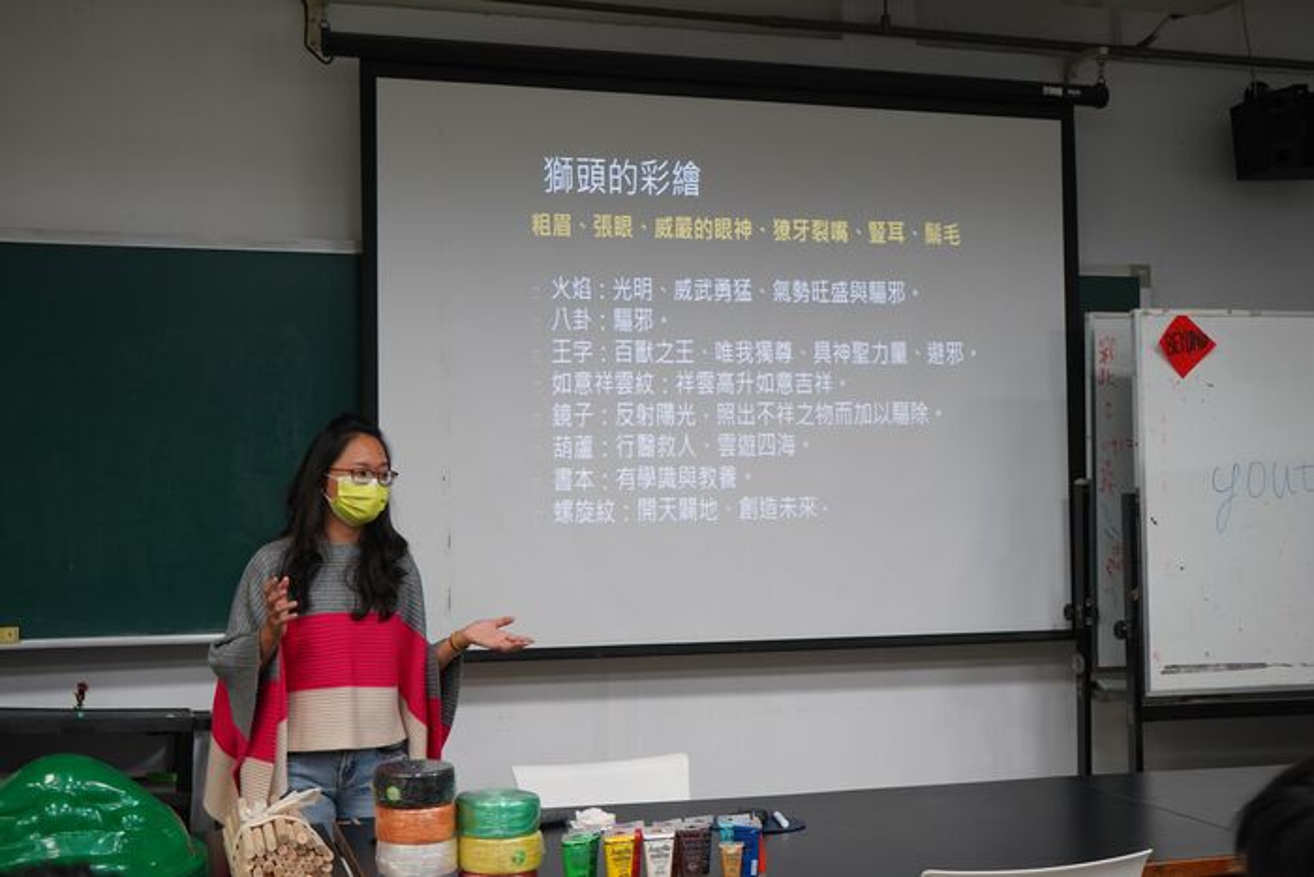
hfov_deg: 45.4
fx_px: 1570
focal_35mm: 43
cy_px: 438
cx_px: 657
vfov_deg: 31.2
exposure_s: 1/50
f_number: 5.6
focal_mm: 43
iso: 1000
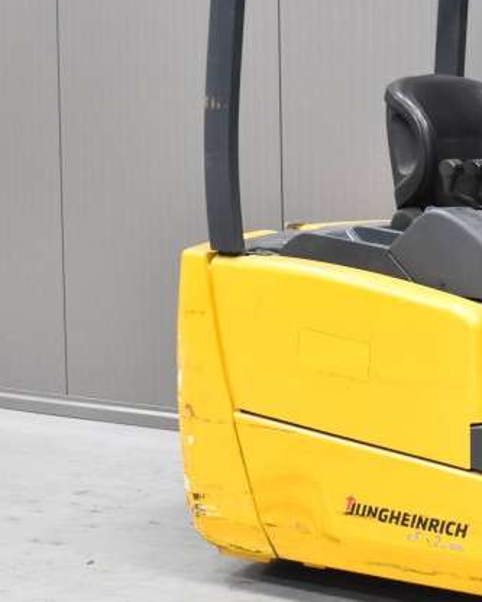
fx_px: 1664
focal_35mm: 93
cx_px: 659
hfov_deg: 15.5
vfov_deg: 20.4
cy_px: 192
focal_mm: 23
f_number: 5.6
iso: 1600
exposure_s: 1/25
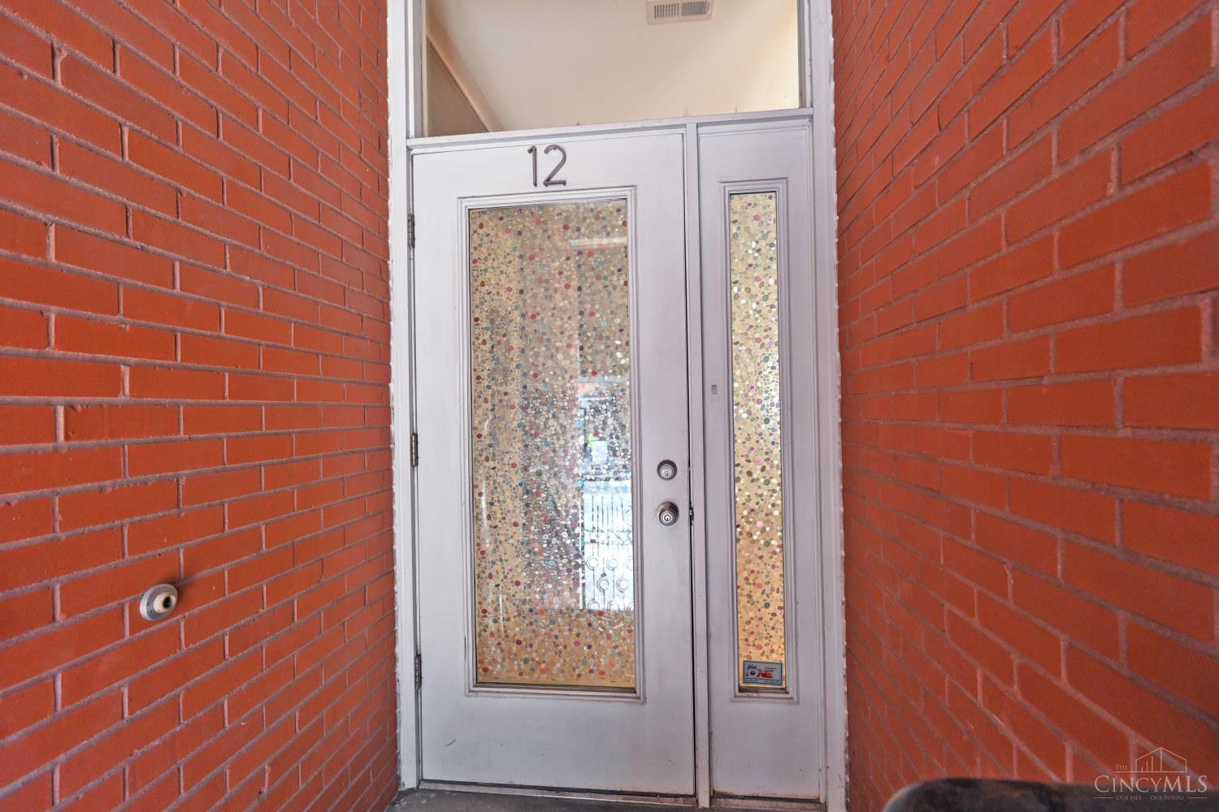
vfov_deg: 75.5
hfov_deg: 98.5
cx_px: 610
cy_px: 406
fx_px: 525
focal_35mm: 16
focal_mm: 15.5
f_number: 4
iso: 1800
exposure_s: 1/125
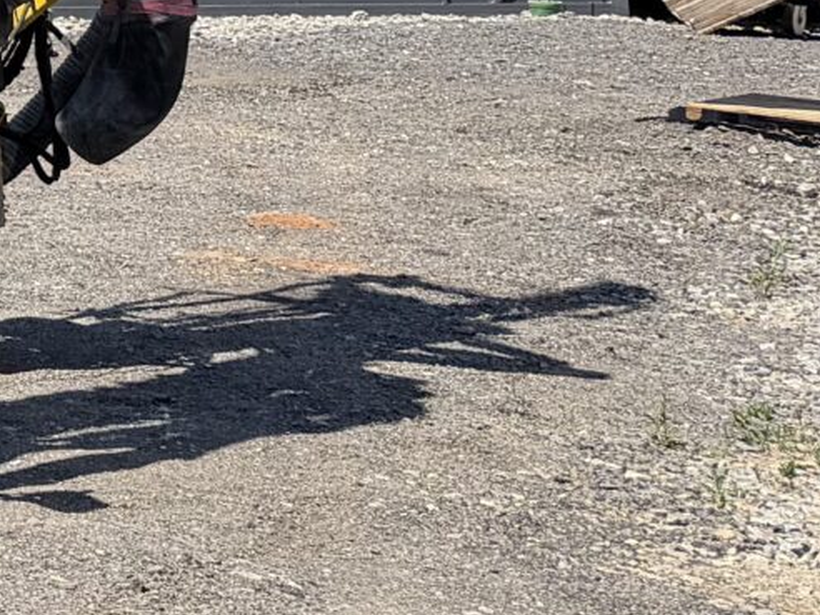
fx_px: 2961
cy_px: -465
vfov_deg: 11.1
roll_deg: +1.1
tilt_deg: +7.1
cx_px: -1068
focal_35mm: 125
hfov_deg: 12.7
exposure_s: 1/2611
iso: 80
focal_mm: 6.76
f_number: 1.78
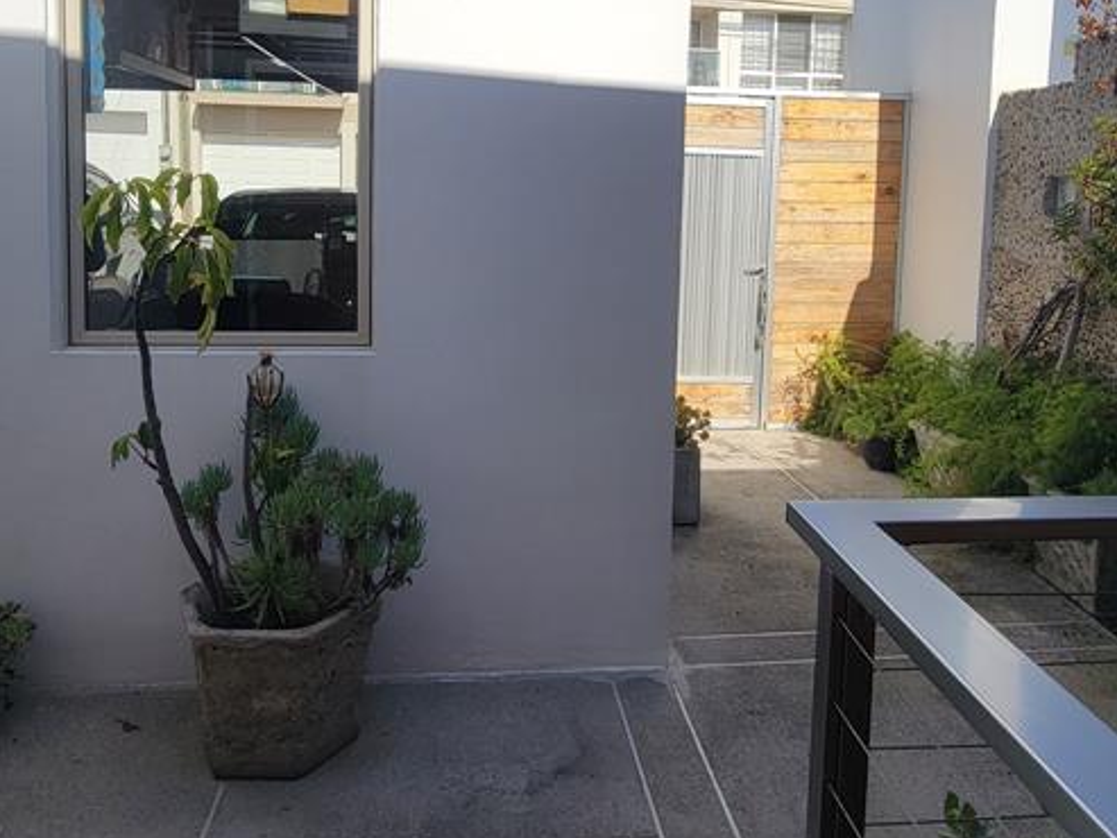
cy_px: 249
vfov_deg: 50.0
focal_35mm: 27
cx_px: 575
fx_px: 871
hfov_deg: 65.3
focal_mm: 2.2
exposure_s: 1/1844
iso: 50
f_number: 2.2
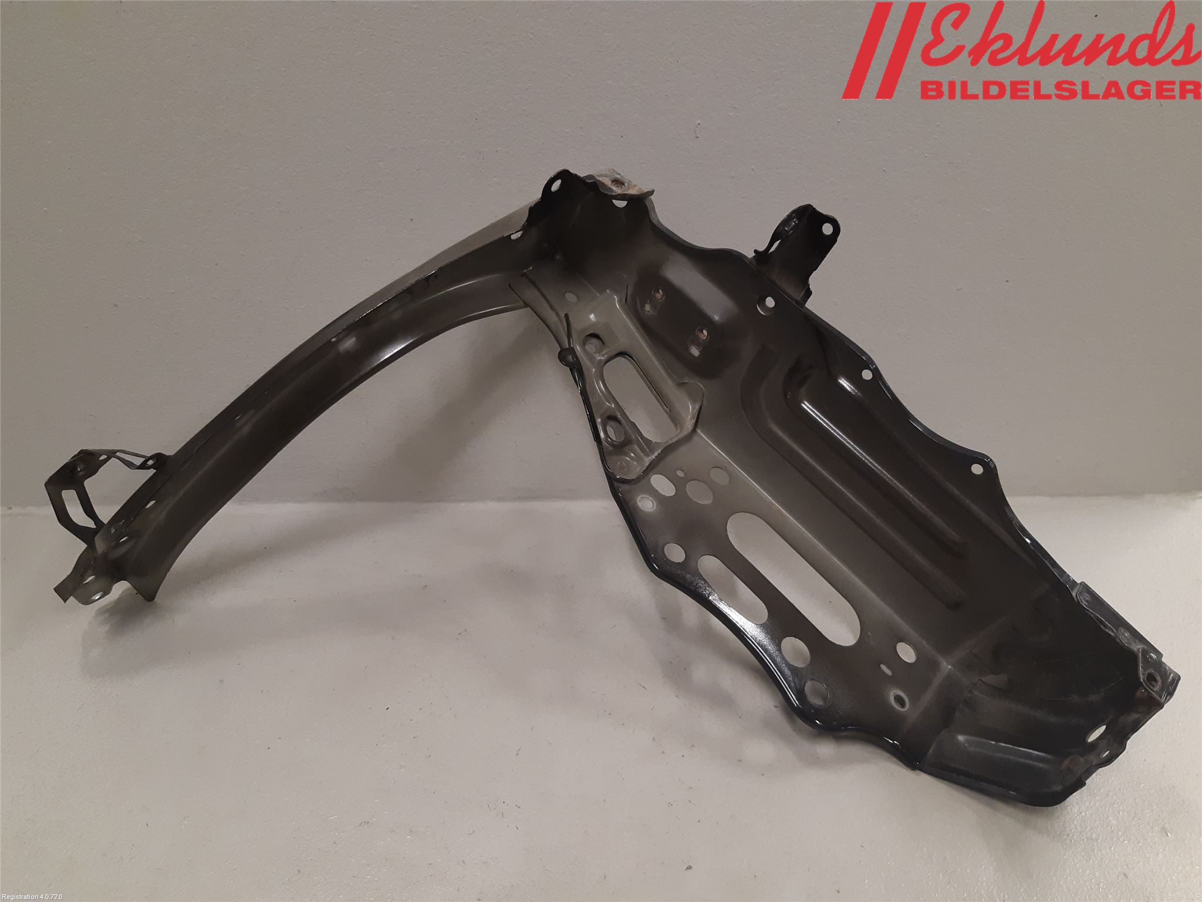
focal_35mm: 26
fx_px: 903
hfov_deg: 67.3
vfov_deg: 53.1
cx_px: 601
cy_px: 451
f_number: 1.7
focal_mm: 3.93
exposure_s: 1/50
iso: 160
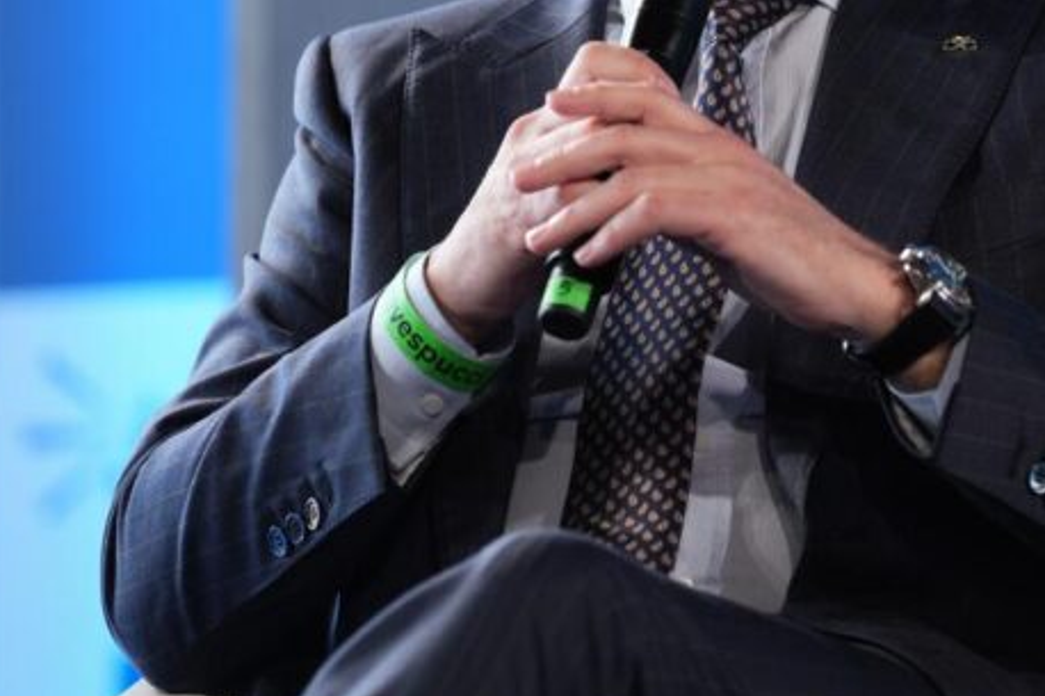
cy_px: -48
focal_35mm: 358
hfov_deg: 5.8
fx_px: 10388
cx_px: 744
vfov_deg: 3.8
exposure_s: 1/250
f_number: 3.2
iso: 320
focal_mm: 164
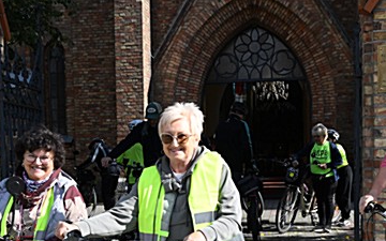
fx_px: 844
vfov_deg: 16.0
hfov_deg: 25.7
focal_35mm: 80
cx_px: 152
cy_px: 231
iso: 250
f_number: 8
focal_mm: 31.5
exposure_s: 1/500
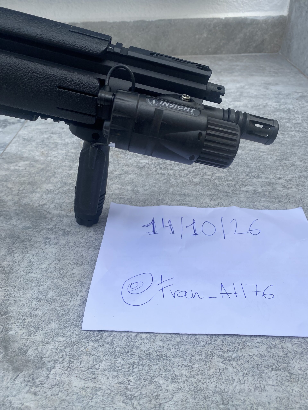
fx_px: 308
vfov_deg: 67.3
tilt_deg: -38.6
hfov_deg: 53.1
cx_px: 154
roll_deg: +0.9
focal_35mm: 26
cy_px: 205
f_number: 1.8
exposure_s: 1/990
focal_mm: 4.25
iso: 32
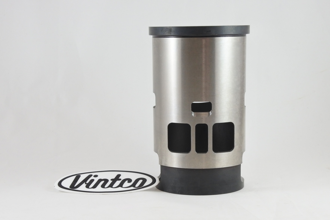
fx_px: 504
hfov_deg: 36.2
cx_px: 165
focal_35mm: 55
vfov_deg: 24.6
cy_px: 110
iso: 640
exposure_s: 1/125
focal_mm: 20.6
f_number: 4.8
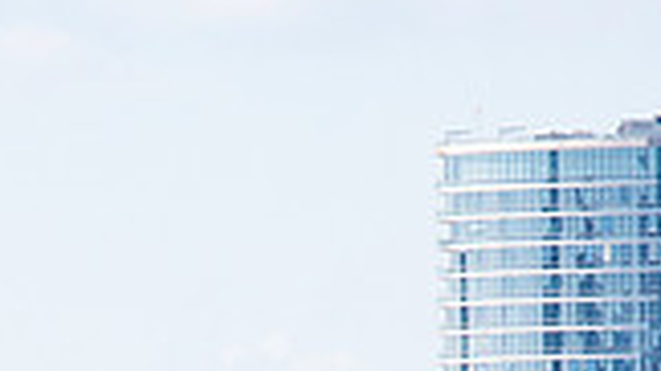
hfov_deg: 1.0
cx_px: -209
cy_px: 961
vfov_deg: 0.6
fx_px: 37250
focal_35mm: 2126
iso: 640
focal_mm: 300
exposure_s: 1/3200
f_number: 5
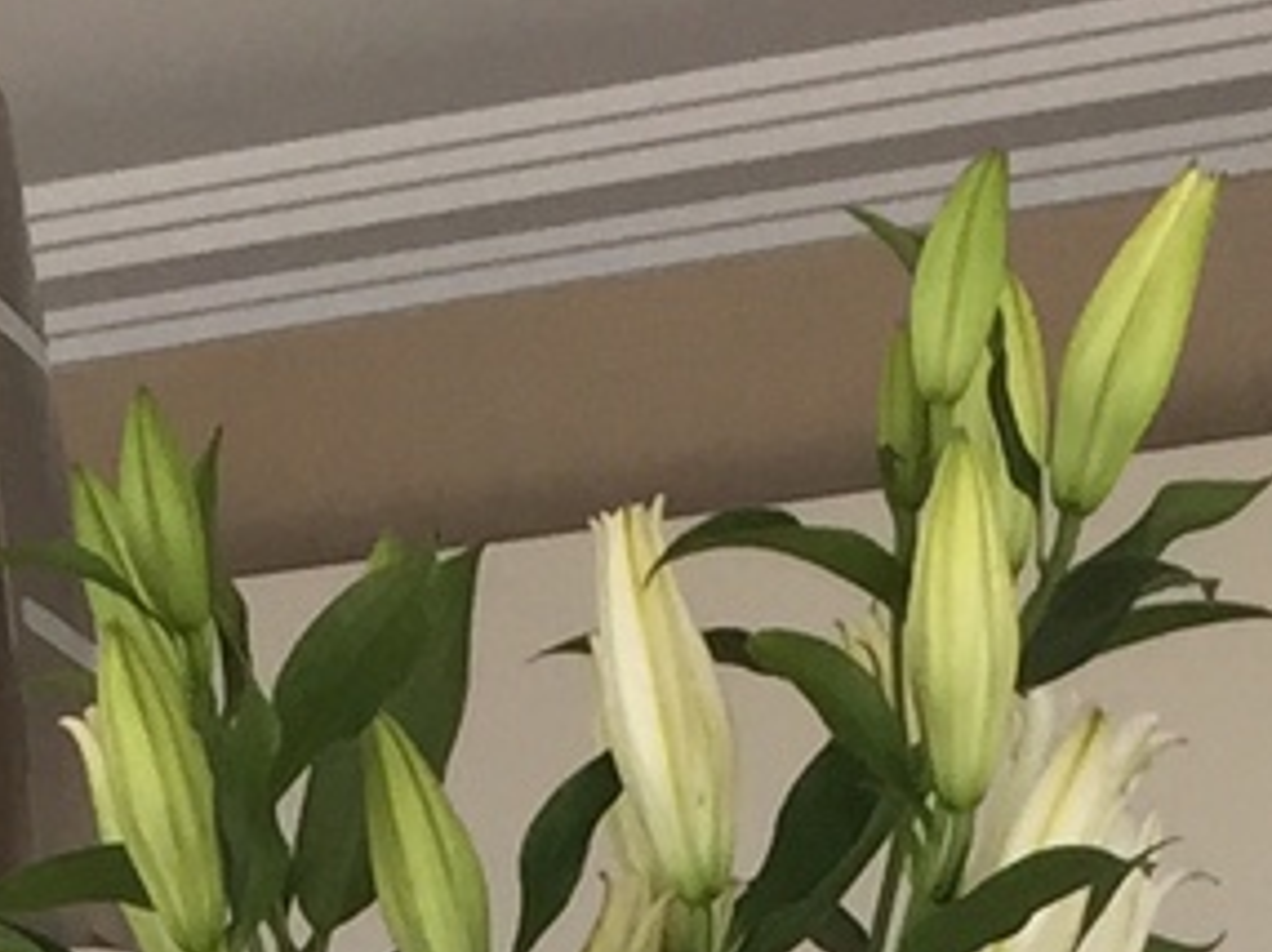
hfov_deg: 9.5
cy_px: 3301
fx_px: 7637
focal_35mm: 208
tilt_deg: -10.0
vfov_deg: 6.3
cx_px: 378
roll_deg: +0.7
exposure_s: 1/247
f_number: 2.2
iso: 32
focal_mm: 4.15
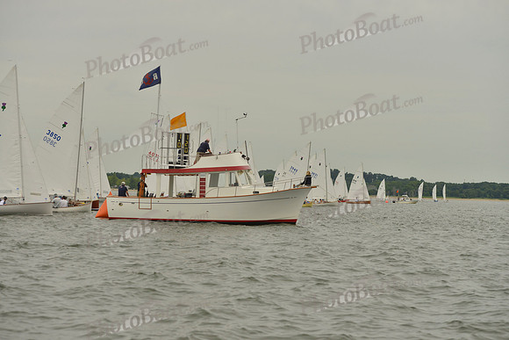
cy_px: 170
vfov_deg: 19.5
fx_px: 990
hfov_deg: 28.8
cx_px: 254
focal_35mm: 70
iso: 400
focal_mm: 70
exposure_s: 1/5000
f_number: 5
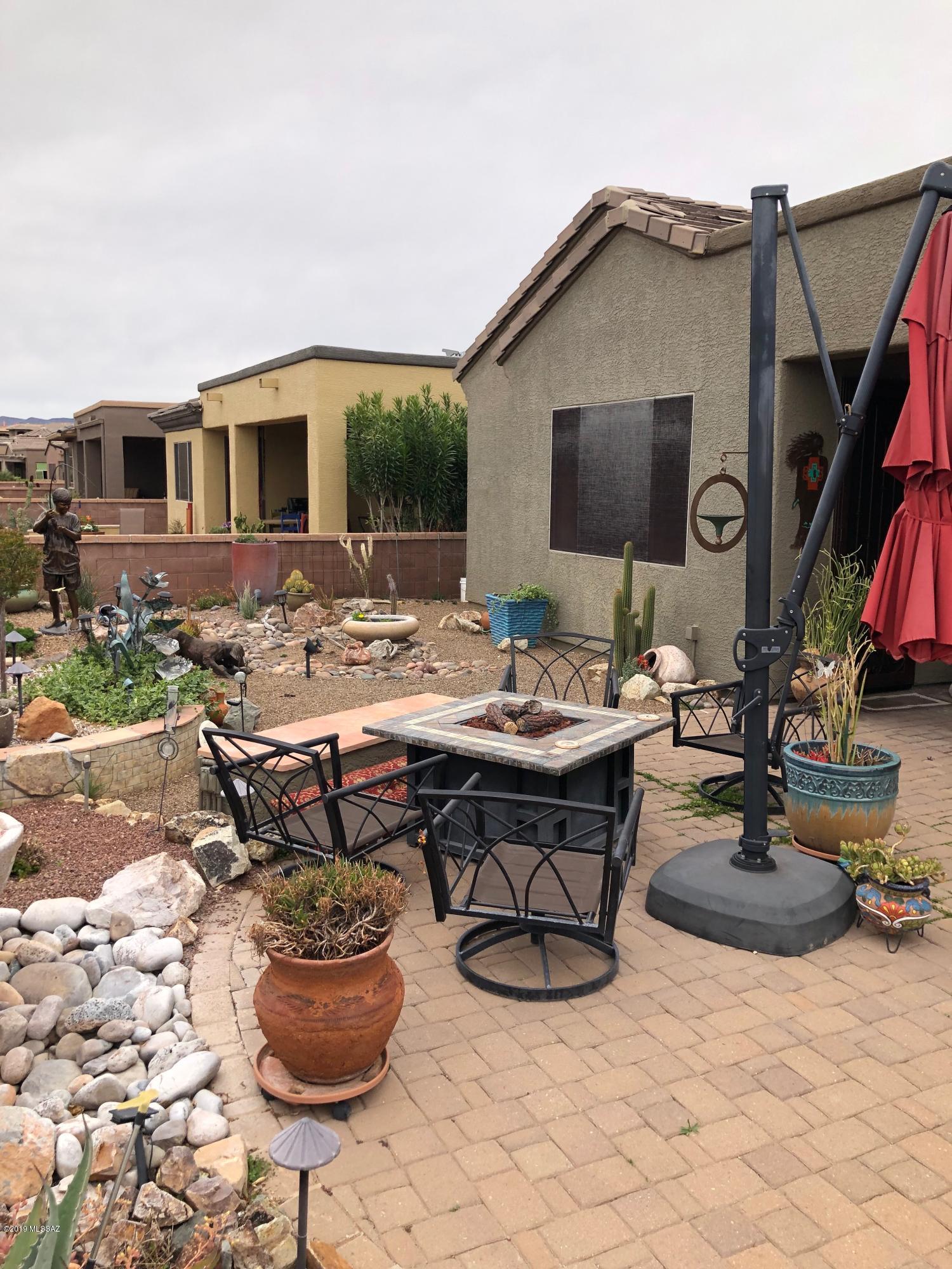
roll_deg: -0.8
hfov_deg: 49.7
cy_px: 634
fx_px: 1027
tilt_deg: -8.6
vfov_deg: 63.4
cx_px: 476
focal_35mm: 28
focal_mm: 4
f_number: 1.8
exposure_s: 1/787
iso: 20
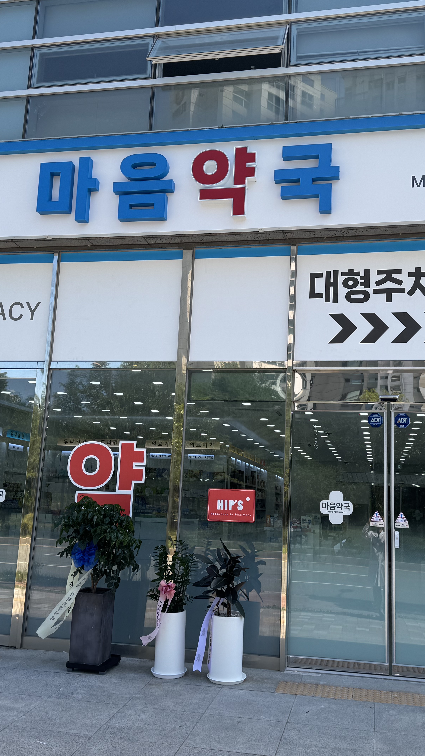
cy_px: 378
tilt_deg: +10.5
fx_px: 701
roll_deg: -1.9
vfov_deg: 56.6
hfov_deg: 33.7
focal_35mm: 35
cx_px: 224
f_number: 1.78
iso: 80
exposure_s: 1/1818
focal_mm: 6.76
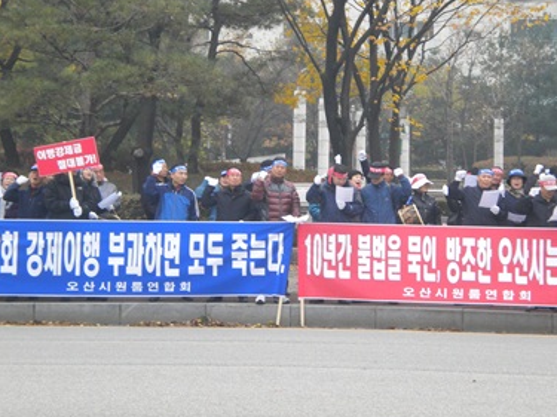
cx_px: 322
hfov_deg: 15.4
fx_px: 2059
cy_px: 145
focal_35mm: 128
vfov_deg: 11.6
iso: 127
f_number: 5.7
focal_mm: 17.3
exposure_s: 1/127
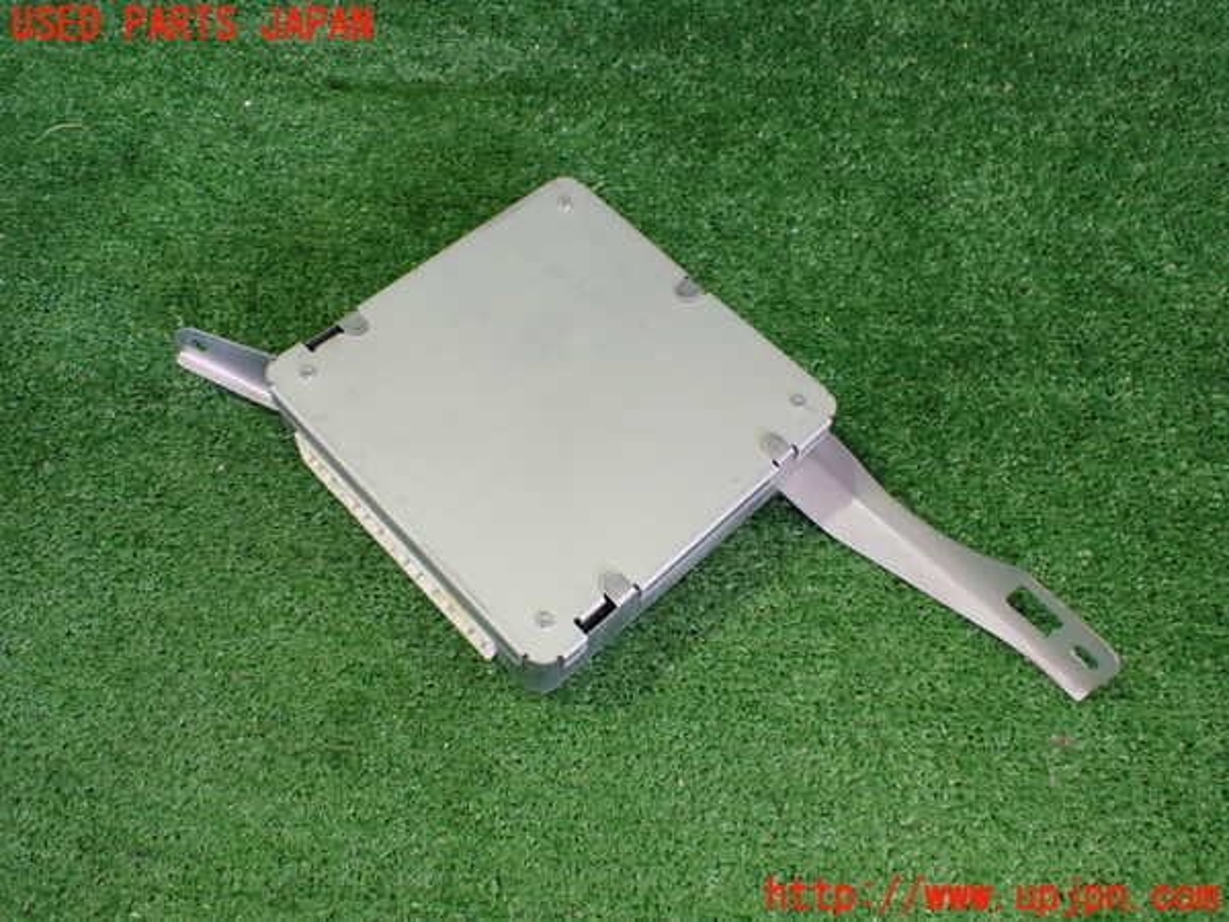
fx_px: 1065
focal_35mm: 30
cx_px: 614
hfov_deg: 60.0
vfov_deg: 46.8
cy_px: 461
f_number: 2.3
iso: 800
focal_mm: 5.4
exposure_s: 1/50
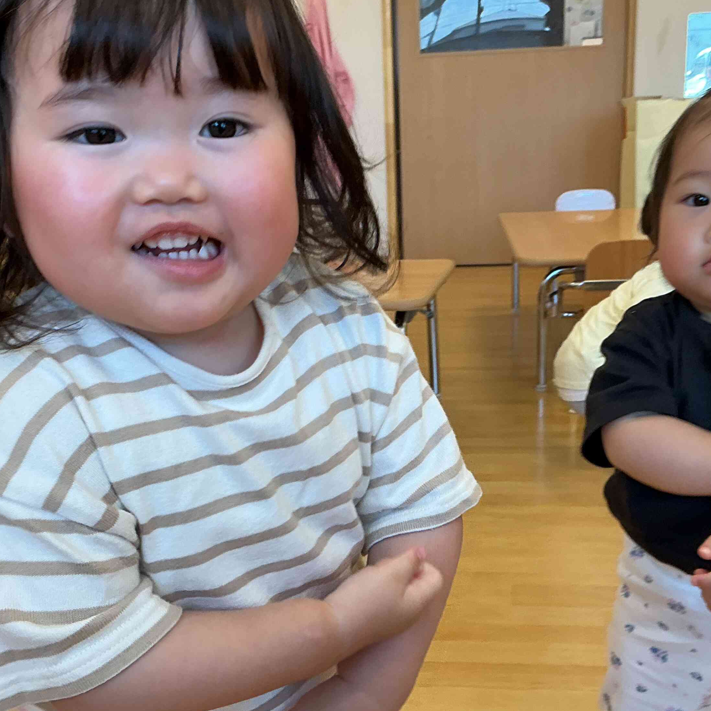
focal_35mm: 47
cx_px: 404
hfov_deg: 36.0
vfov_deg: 36.0
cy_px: 406
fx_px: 1092
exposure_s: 1/120
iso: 32
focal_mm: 3
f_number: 1.8
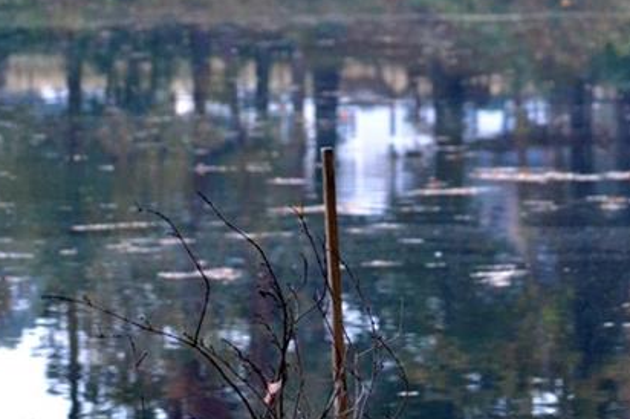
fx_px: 5351
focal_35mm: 306
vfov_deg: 4.5
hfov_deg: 6.7
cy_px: -84
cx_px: 518
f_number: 4.2
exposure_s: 1/125
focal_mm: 82
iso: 2500
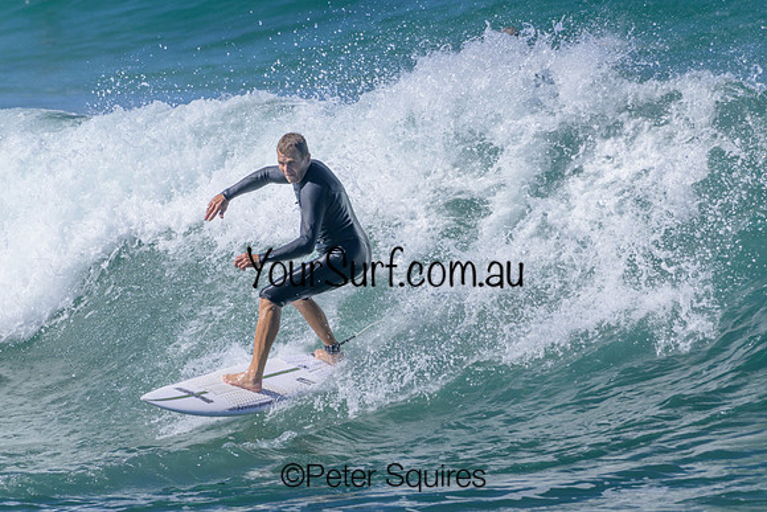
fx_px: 10655
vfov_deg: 2.8
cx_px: 384
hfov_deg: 4.1
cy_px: 256
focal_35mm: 500
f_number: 11
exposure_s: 1/2000
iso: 560
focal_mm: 500
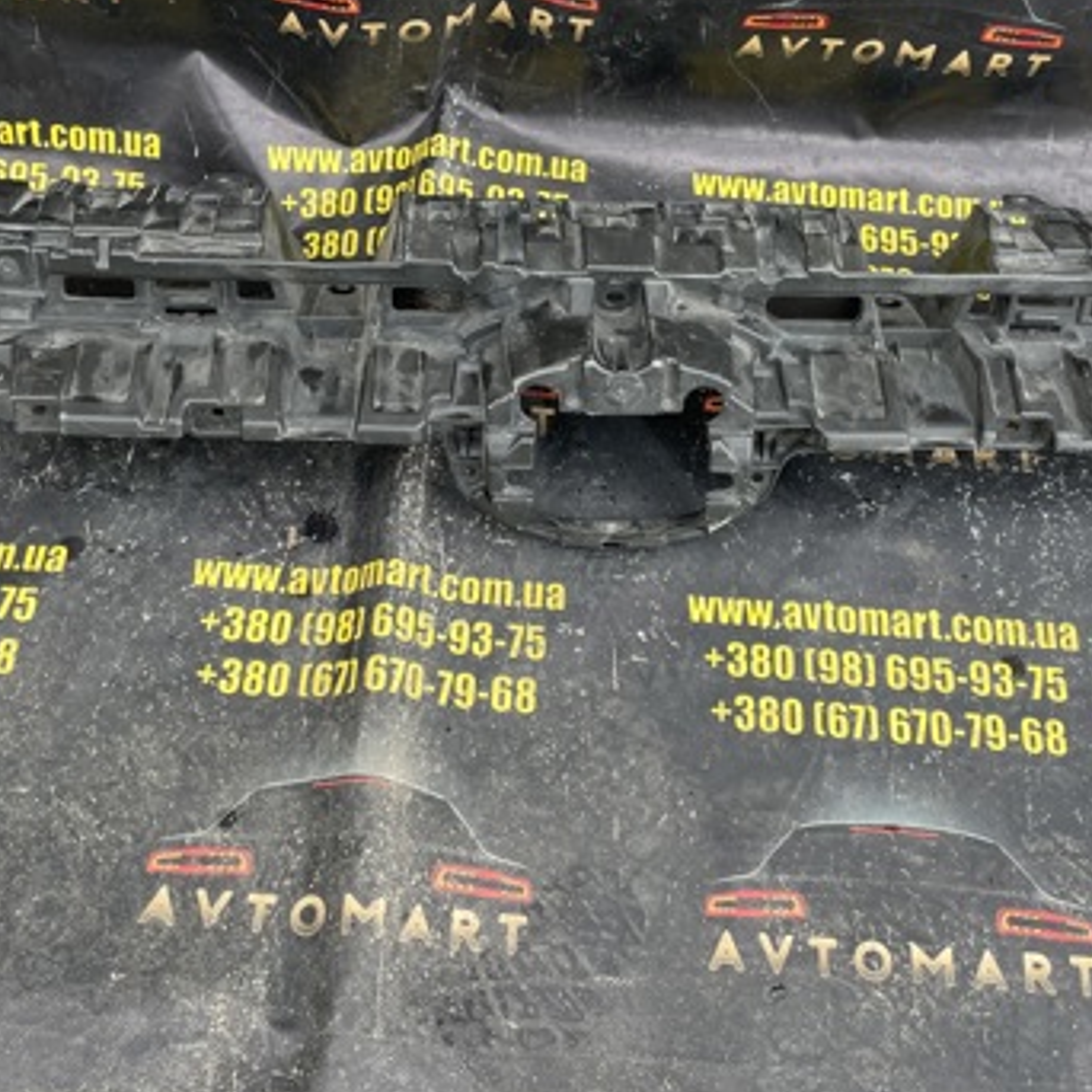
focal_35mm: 43
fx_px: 1535
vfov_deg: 38.7
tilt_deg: -50.5
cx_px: 543
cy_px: 359
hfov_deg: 39.2
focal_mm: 4.2
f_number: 1.6
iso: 64
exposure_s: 1/121
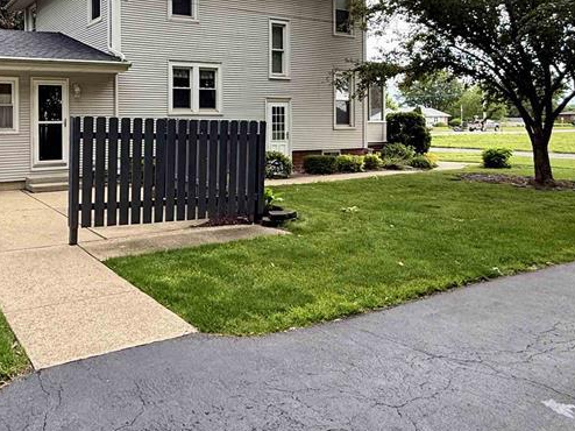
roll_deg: +1.4
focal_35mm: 29
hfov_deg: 56.7
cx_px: 107
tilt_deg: -0.4
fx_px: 481
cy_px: 126
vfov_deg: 47.0
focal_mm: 2.22
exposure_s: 1/255
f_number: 2.2
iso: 64
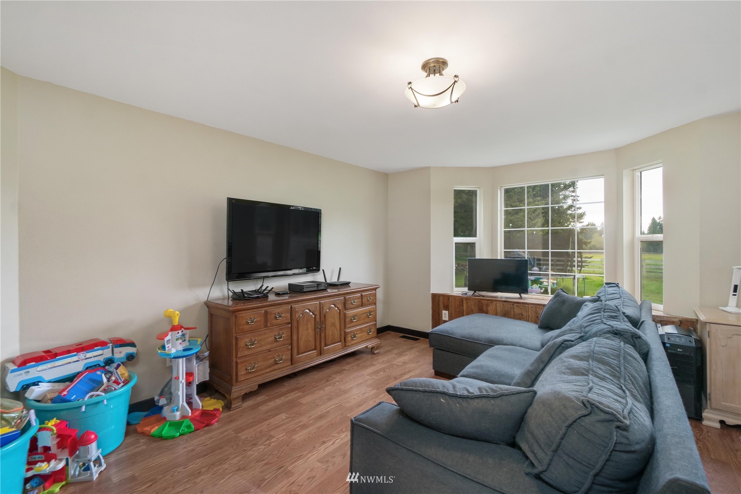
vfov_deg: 77.3
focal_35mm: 15
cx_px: 370
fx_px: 309
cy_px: 247
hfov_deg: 100.4
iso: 125
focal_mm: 10
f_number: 7.1
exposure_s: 1/60
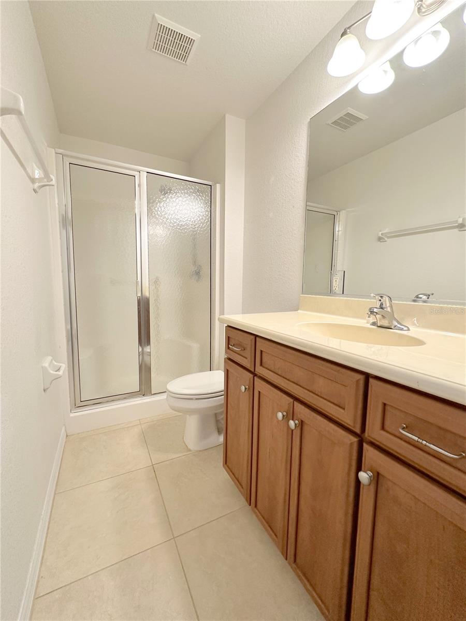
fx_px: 251
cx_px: 233
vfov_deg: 102.1
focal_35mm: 14
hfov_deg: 85.7
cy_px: 310
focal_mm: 2.22
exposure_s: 1/120
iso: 200
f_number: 2.2
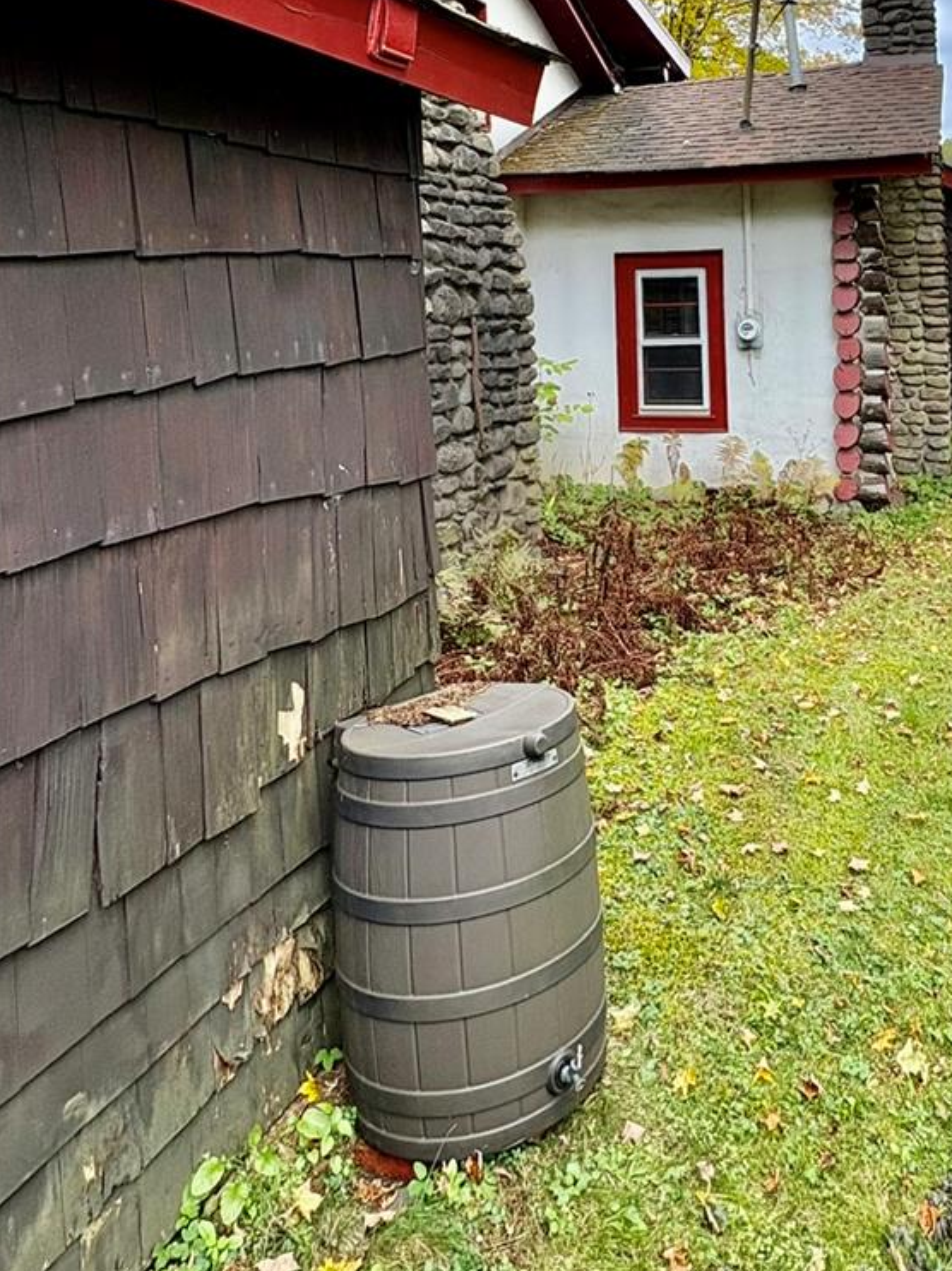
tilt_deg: +1.1
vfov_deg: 57.4
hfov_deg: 46.7
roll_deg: +0.9
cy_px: 267
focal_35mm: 29
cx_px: 695
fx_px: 1064
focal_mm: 2.22
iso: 64
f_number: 2.2
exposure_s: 1/352
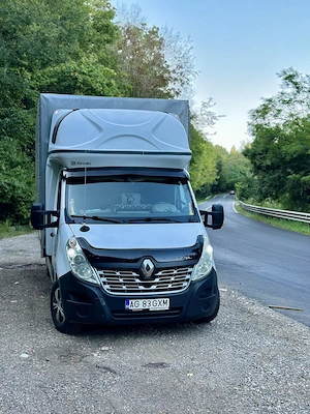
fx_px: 573
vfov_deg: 39.7
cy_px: 207
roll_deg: +0.0
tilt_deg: +0.5
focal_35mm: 48
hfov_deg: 30.3
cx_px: 155
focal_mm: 6.86
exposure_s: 1/339
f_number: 1.78
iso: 80
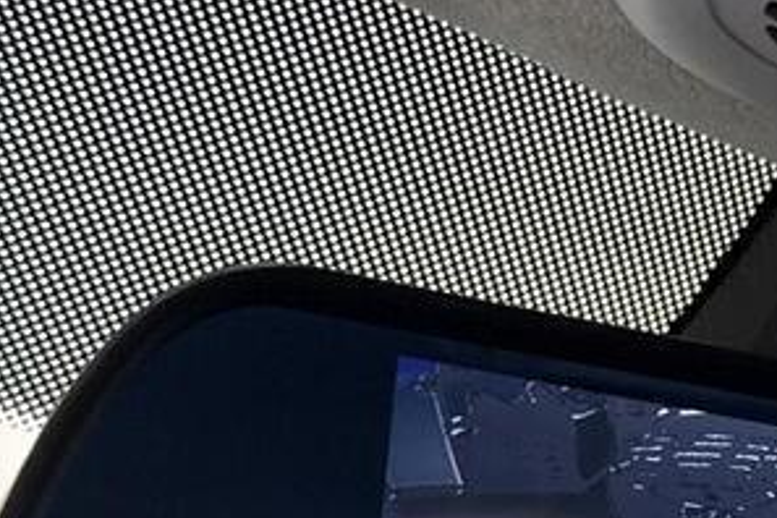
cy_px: 508
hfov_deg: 16.3
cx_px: 900
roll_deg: +4.5
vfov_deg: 11.2
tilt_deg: +24.7
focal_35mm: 121
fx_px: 2611
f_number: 1.78
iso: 200
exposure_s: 1/100
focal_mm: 6.76
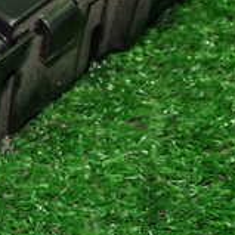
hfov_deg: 13.7
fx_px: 922
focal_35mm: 120
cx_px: -118
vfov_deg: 14.3
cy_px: -1
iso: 500
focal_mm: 6.37
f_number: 2.5
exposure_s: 1/40
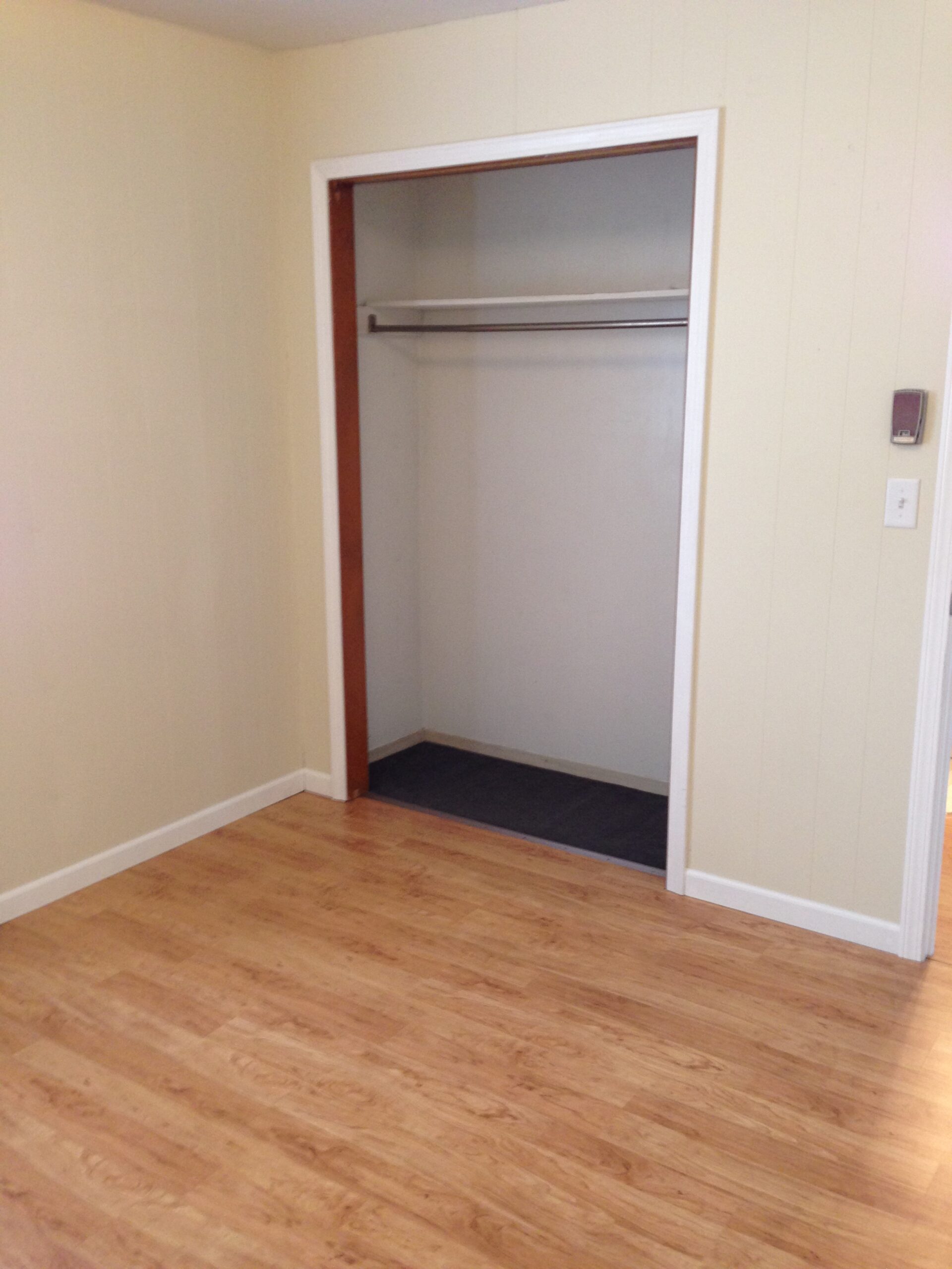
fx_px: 1210
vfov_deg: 55.4
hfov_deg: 42.9
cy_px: 634
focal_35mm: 33
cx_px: 476
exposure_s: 1/20
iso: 125
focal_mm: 4.12
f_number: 2.4
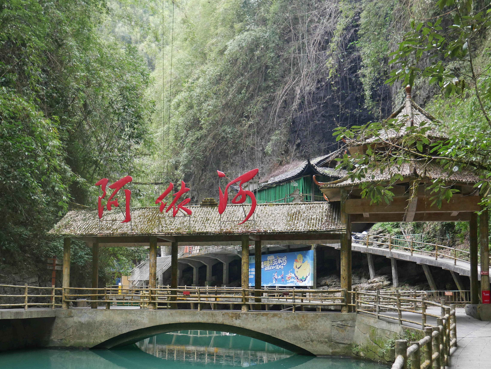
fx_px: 639
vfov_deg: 32.0
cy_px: 243
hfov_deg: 42.0
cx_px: 232
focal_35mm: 45
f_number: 3.6
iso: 500
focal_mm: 16
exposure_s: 1/60
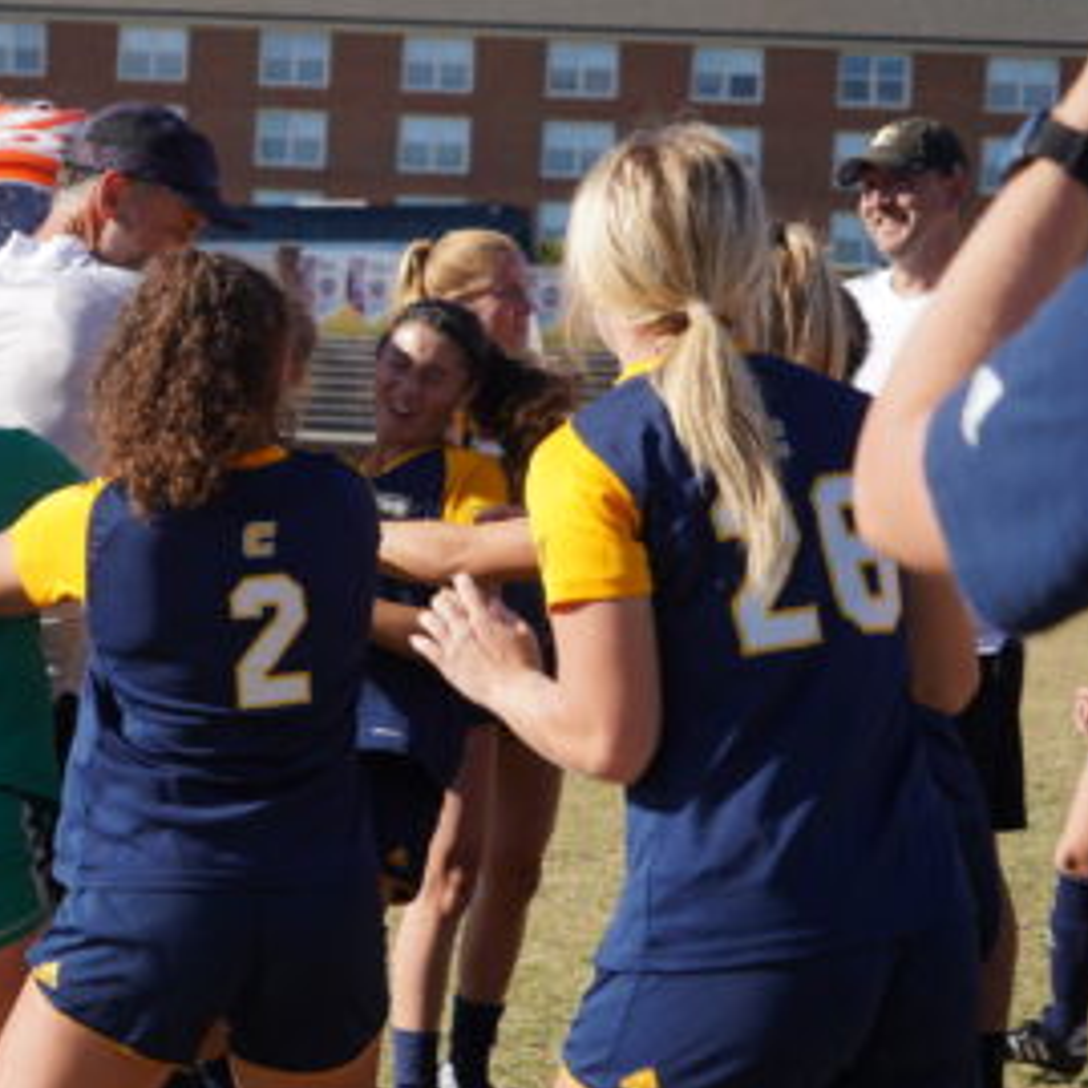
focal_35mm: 83
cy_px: 427
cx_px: 57
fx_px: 2951
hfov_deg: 20.4
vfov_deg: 20.9
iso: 100
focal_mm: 43
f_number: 5
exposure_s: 1/400
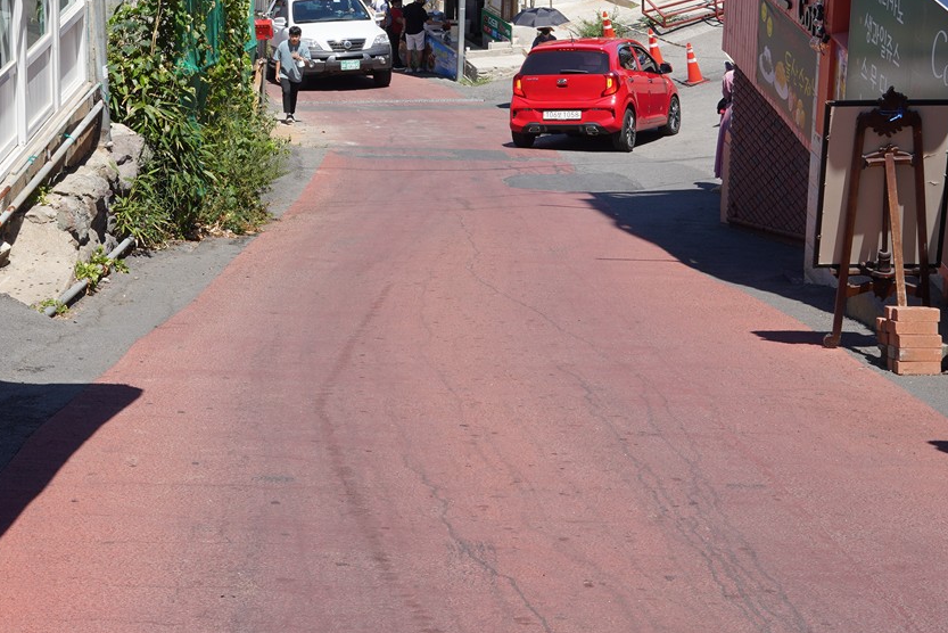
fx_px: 2213
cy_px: -36
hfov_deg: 24.0
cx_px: 256
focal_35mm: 84
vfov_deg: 15.9
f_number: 13
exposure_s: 1/100
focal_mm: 35
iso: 100
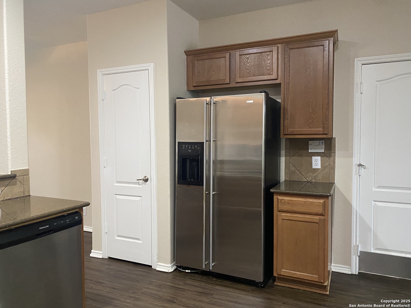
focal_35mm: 26
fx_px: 309
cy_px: 154
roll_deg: -0.3
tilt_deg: -2.8
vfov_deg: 53.1
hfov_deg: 67.3
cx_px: 206
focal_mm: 4.25
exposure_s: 1/60
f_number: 1.8
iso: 400
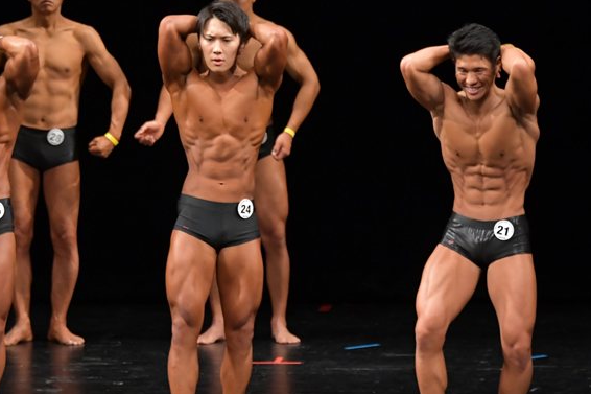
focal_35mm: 370
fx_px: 6072
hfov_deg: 5.6
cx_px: 224
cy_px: 235
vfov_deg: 3.7
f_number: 5.6
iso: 3200
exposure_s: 1/400
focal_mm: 180
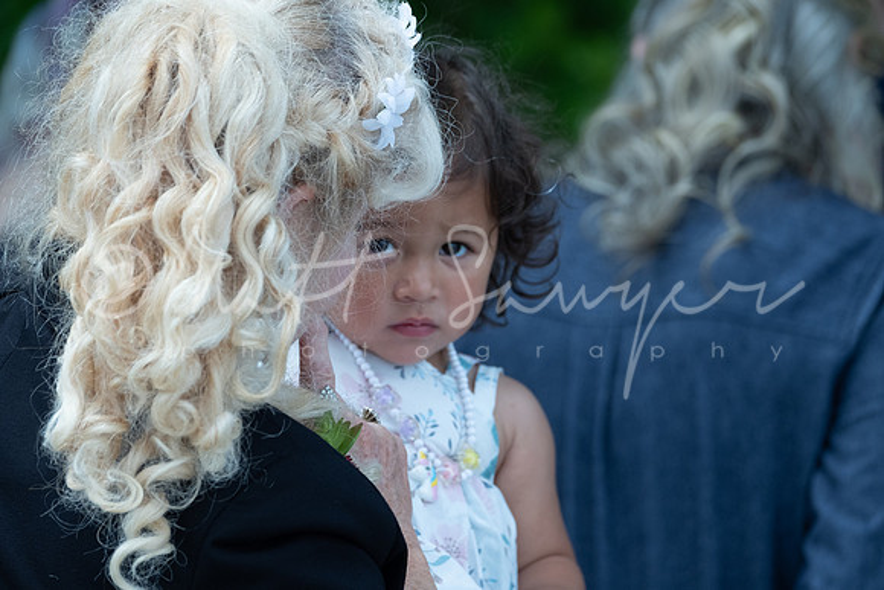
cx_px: 442
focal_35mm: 295
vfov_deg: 4.7
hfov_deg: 7.0
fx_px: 7245
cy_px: 295
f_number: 5
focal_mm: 196.6
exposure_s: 1/1700
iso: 800
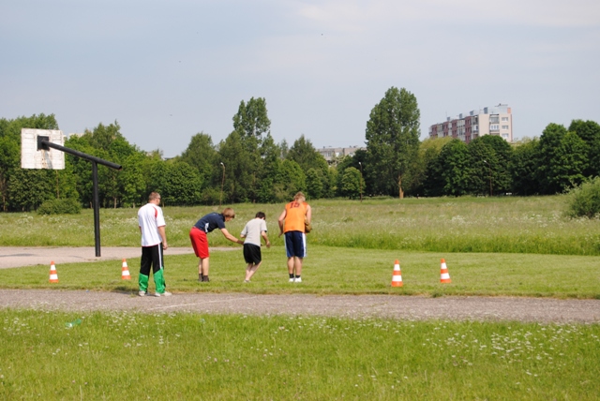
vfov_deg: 16.6
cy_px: 200
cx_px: 300
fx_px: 1376
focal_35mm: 82
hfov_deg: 24.6
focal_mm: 55
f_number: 8
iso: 100
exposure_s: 1/250
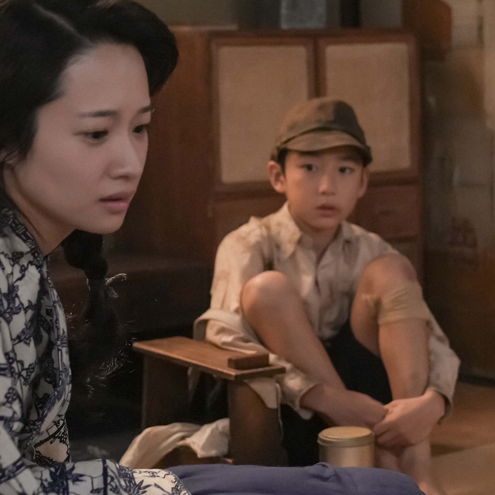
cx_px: 319
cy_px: 288
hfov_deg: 16.7
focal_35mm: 104
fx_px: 1683
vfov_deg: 16.7
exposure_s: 1/100
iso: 3200
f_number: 3.2
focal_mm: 44
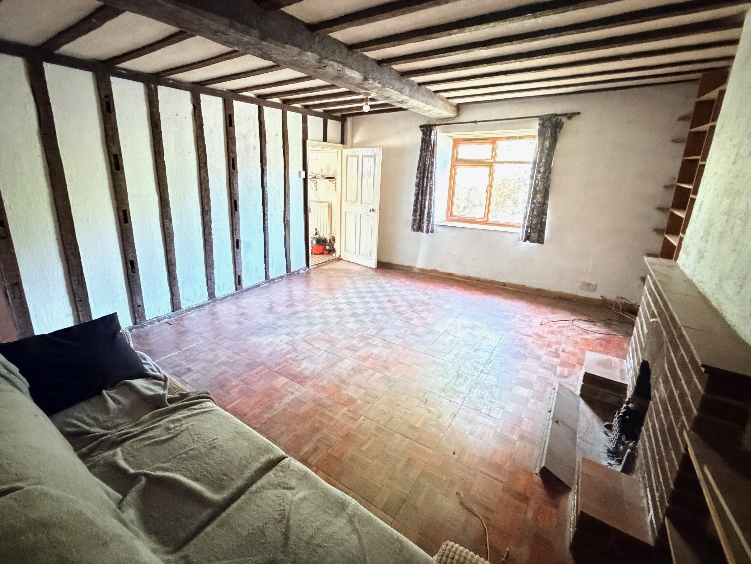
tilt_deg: -14.9
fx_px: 347
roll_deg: -0.2
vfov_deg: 78.0
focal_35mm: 16
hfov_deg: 94.3
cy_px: 266
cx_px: 346
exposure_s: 1/30
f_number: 2.2
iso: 2500
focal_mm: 2.22
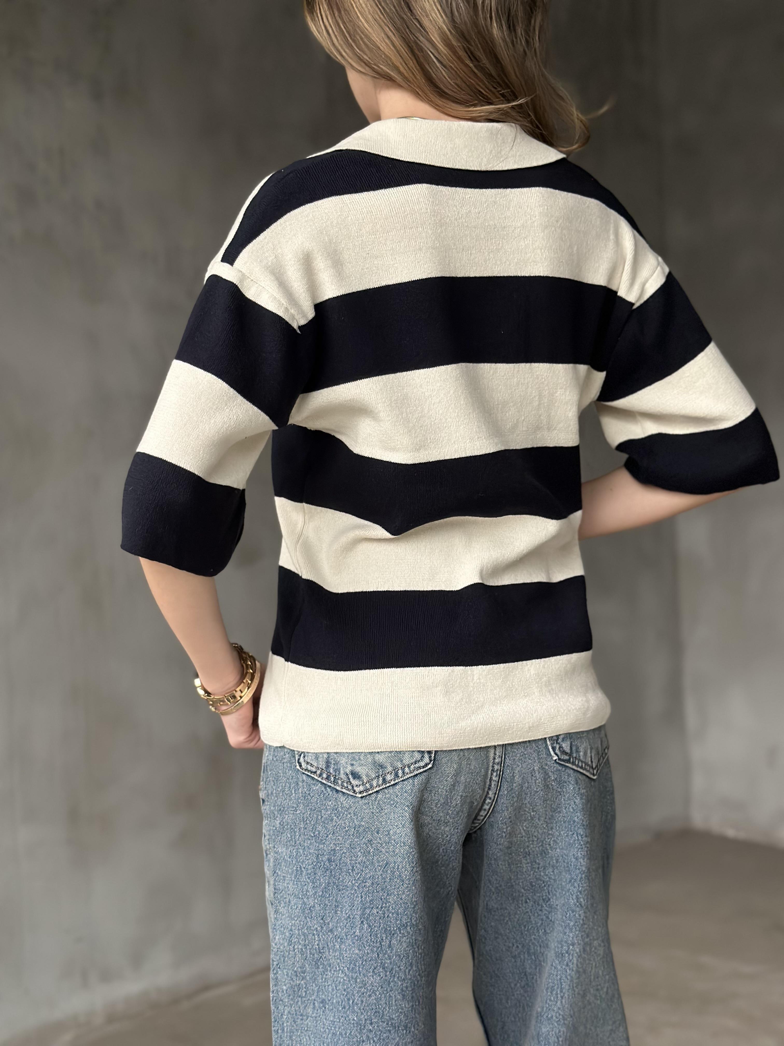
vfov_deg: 39.7
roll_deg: +0.8
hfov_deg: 30.3
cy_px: 523
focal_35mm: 48
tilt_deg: -3.0
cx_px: 392
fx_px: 1450
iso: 320
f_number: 1.78
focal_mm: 6.86
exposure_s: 1/60
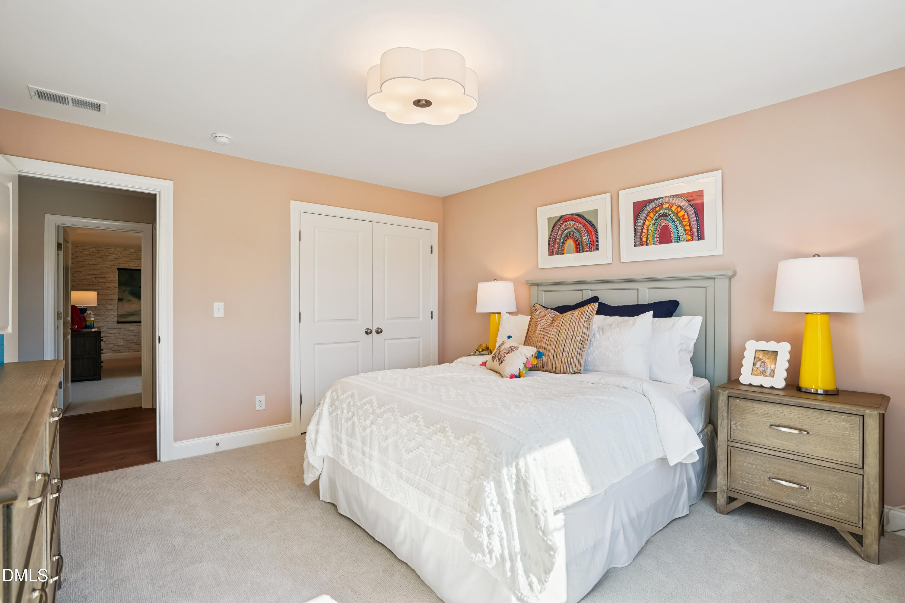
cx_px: 452
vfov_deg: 73.7
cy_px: 302
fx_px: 402
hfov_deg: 96.7
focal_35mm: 16
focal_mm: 16
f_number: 8
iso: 100
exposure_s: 1/20
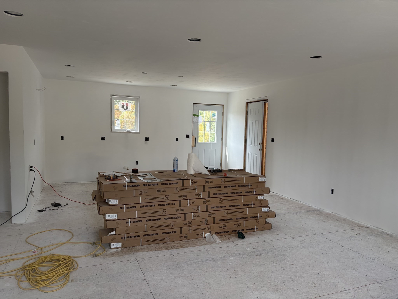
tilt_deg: -4.6
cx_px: 199
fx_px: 299
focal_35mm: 26
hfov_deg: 67.3
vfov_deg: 53.1
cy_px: 150
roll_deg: -0.8
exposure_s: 1/121
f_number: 1.6
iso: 64
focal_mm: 5.96
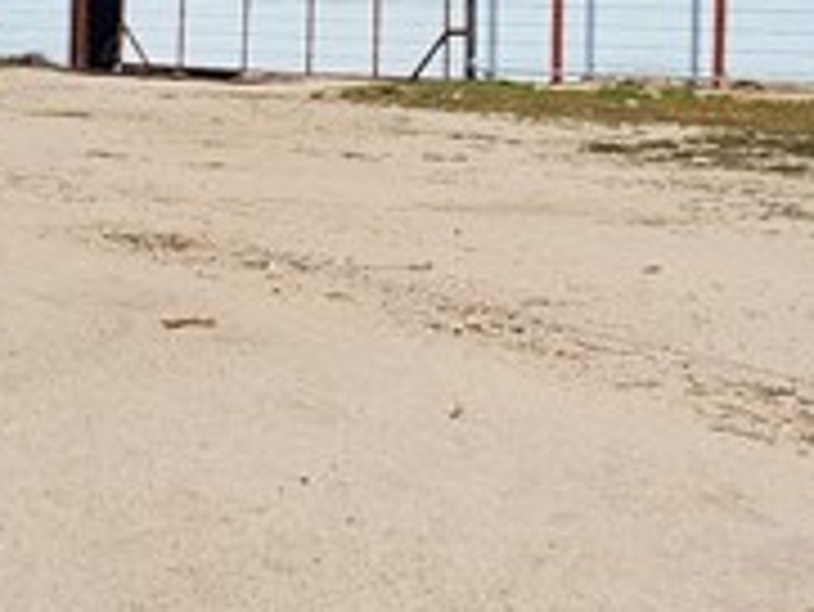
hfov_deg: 15.1
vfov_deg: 11.2
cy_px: -90
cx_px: 513
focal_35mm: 130
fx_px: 3059
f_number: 1.8
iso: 12
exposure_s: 1/2289
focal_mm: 6.4
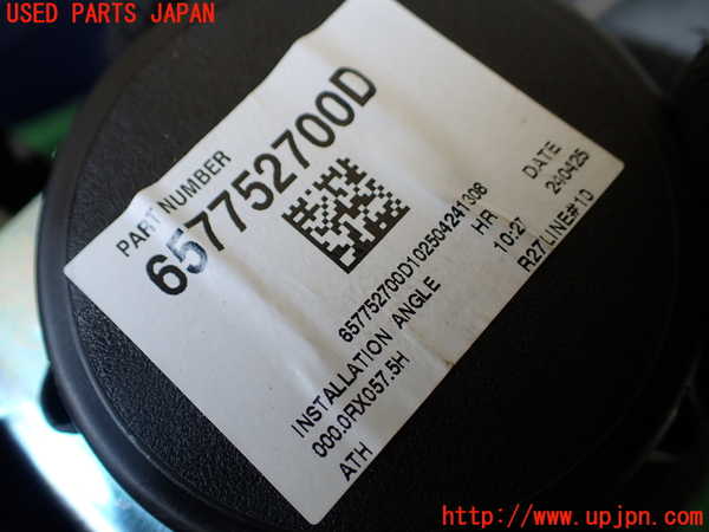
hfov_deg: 60.0
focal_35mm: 30
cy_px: 266
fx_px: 614
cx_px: 354
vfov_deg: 46.8
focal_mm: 5.4
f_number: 2.3
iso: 125
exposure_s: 1/125
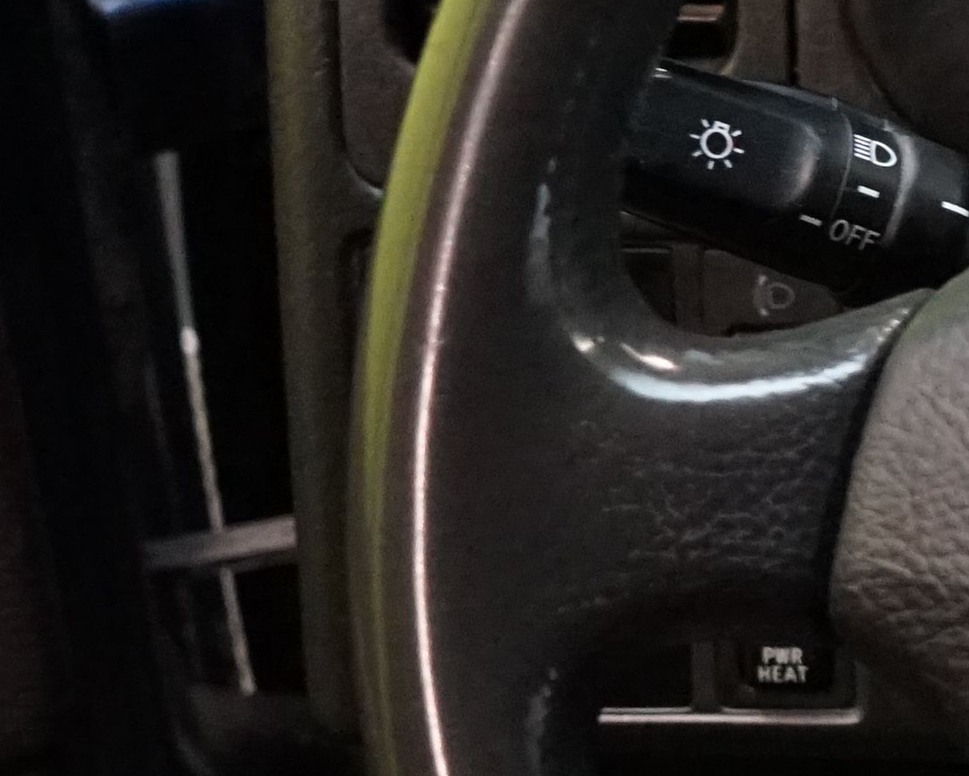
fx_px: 4246
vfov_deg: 10.4
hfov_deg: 11.9
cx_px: 1818
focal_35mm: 148
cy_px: 404
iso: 5000
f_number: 5.6
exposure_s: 1/40
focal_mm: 29
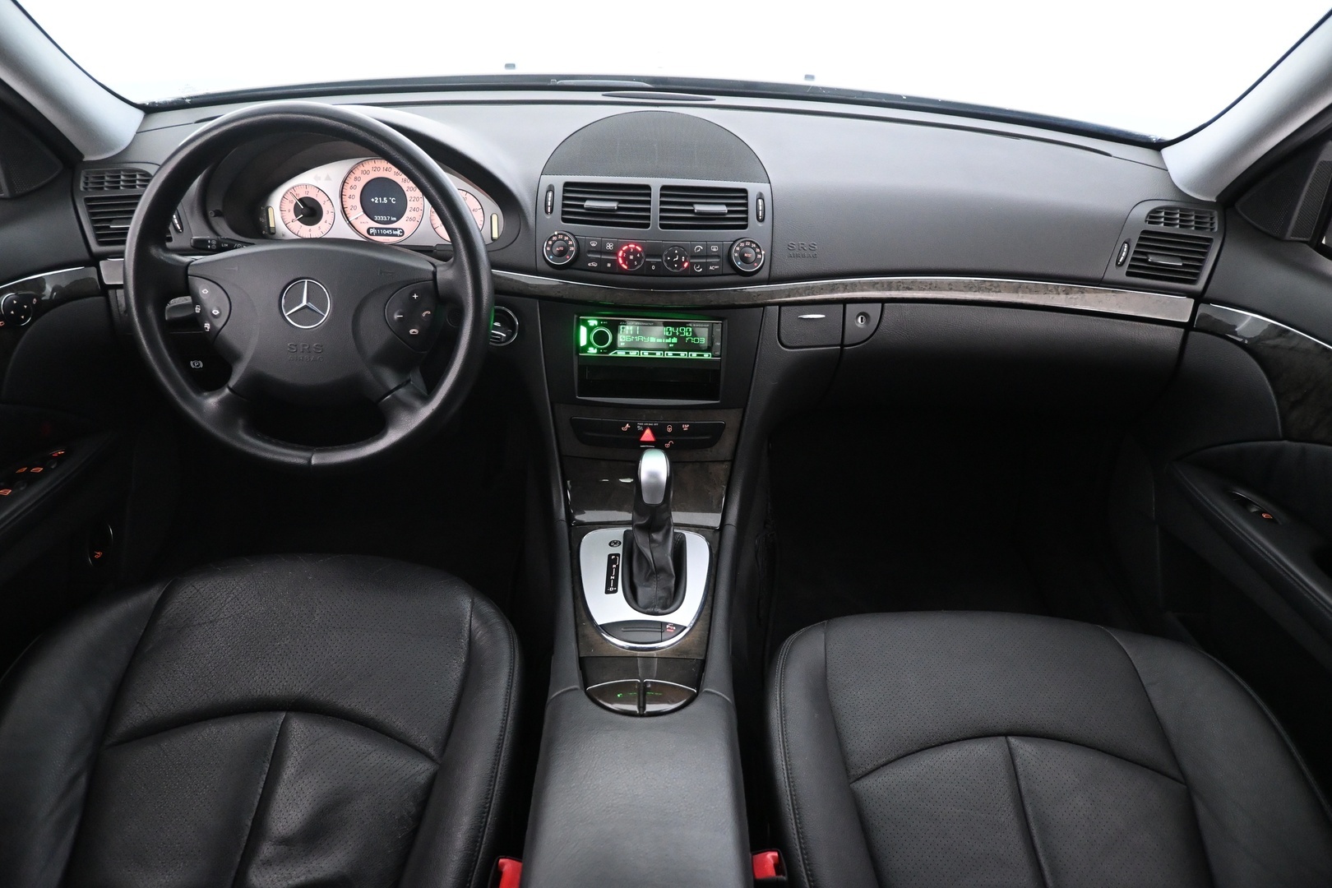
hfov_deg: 73.7
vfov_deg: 53.1
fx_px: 888
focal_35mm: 24
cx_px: 666
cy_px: 444
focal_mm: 16
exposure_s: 1/30
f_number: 3.5
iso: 4000
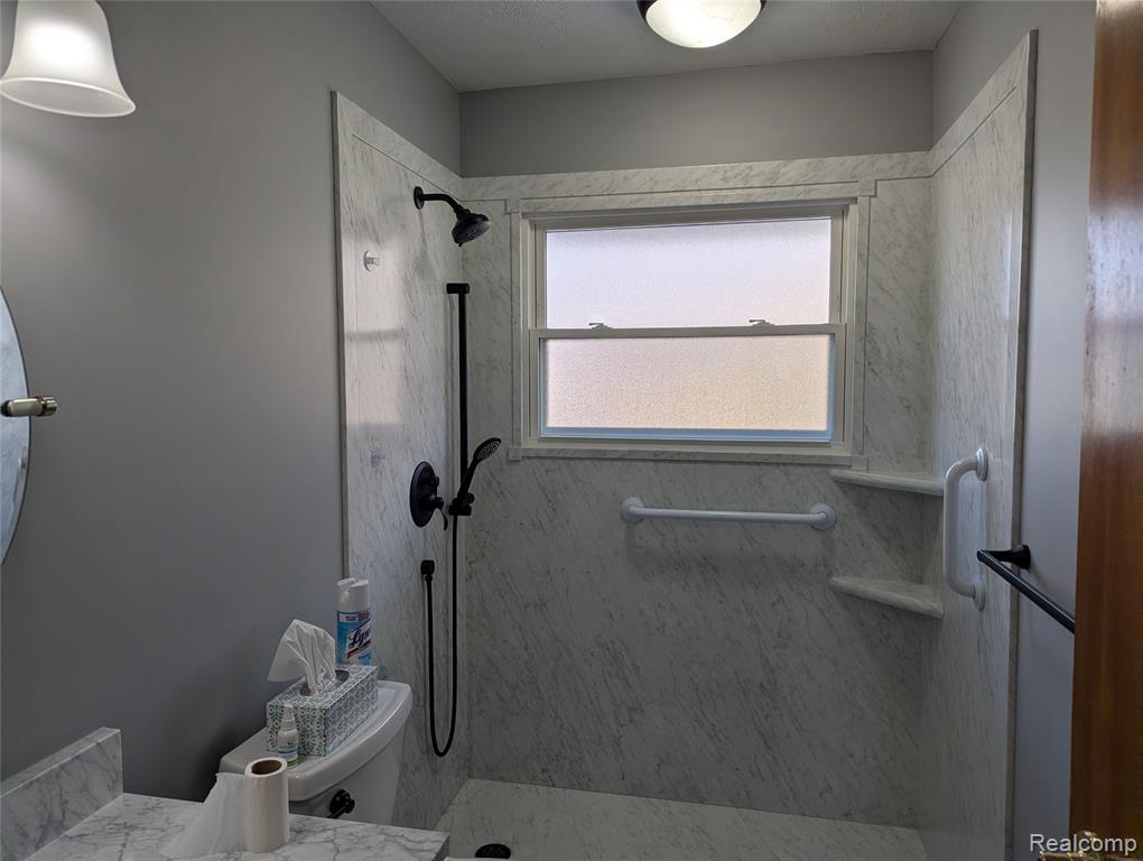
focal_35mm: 24
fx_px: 794
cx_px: 572
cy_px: 430
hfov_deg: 71.5
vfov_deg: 56.9
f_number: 1.85
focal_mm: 6.81
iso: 45
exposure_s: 1/421
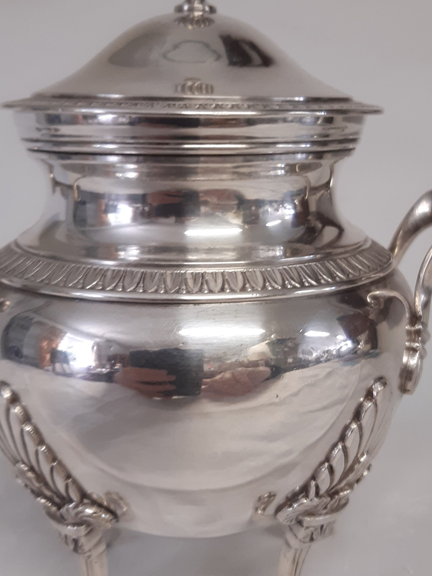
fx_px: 766
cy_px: 293
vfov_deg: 41.2
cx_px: 251
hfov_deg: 31.5
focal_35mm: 46
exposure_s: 1/50
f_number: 1.7
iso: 125
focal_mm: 3.92
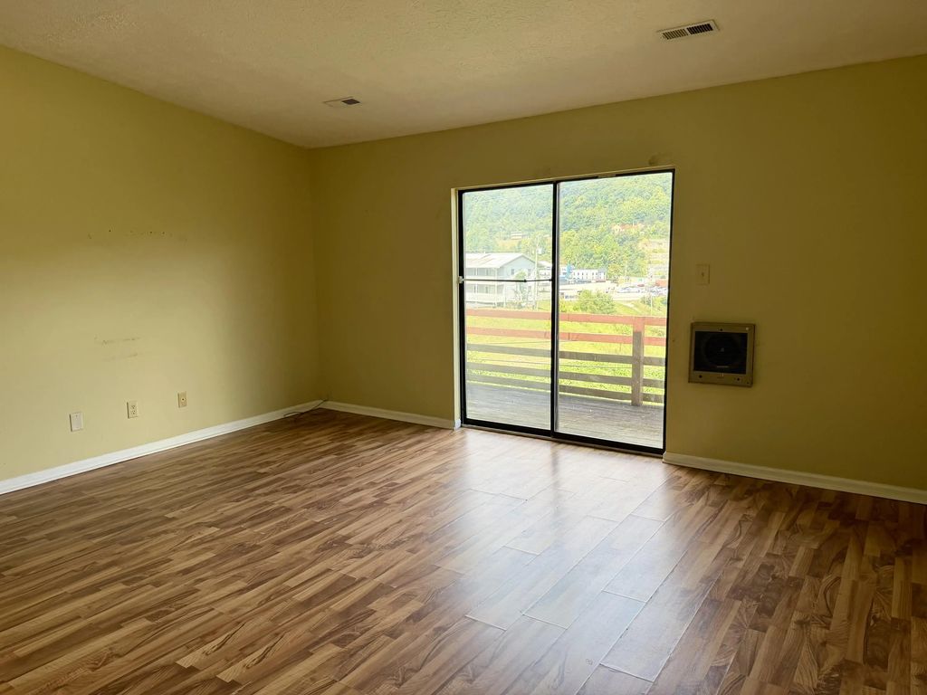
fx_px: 643
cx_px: 464
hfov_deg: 71.6
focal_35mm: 24
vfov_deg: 56.8
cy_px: 348
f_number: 1.78
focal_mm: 6.76
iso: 100
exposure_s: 1/547
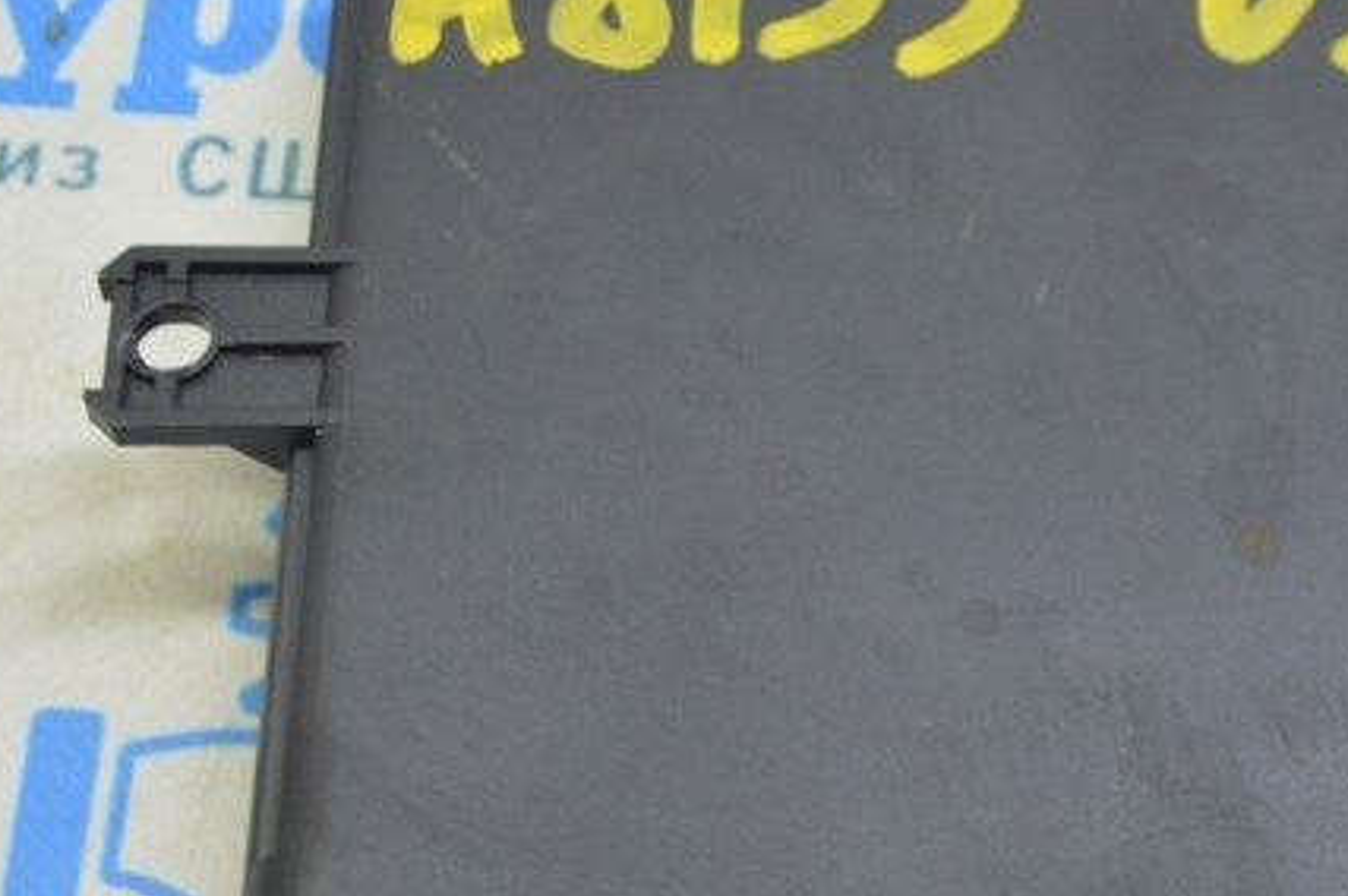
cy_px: 510
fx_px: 4041
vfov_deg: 12.7
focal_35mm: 108
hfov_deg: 18.7
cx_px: 1114
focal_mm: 30
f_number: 5.6
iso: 400
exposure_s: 1/20
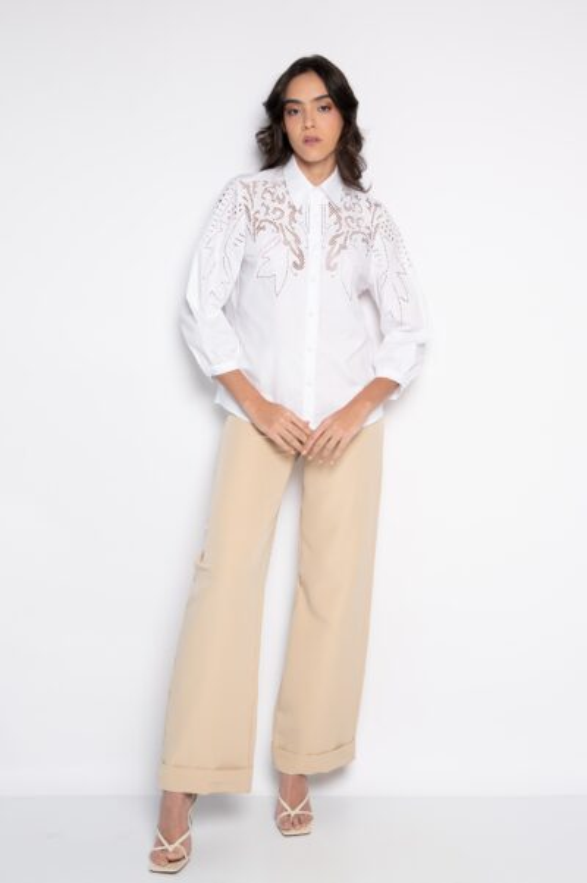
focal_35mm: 40
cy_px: 442
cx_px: 294
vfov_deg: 48.5
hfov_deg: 33.4
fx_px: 979
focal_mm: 40
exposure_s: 1/125
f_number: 5
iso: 200
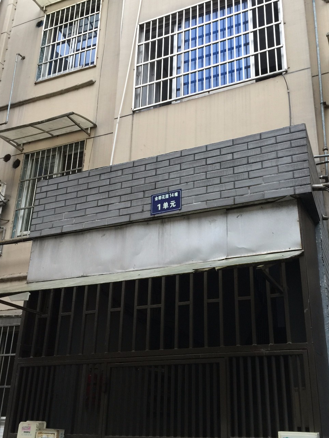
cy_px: 227
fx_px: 456
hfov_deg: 39.5
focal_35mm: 36
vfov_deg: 51.3
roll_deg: -1.0
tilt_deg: +23.9
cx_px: 194
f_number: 2.2
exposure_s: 1/30
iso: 32
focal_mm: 4.15
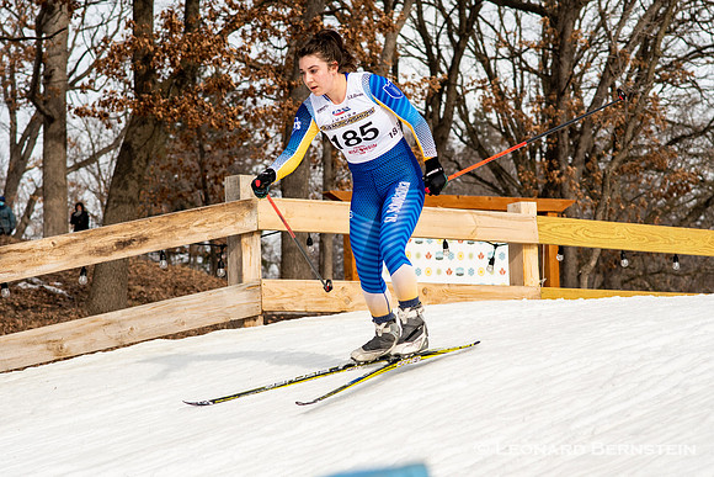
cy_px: 238
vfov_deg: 10.8
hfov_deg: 16.1
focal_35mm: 128
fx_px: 2529
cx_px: 357
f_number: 5
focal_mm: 85
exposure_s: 1/2000
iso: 400
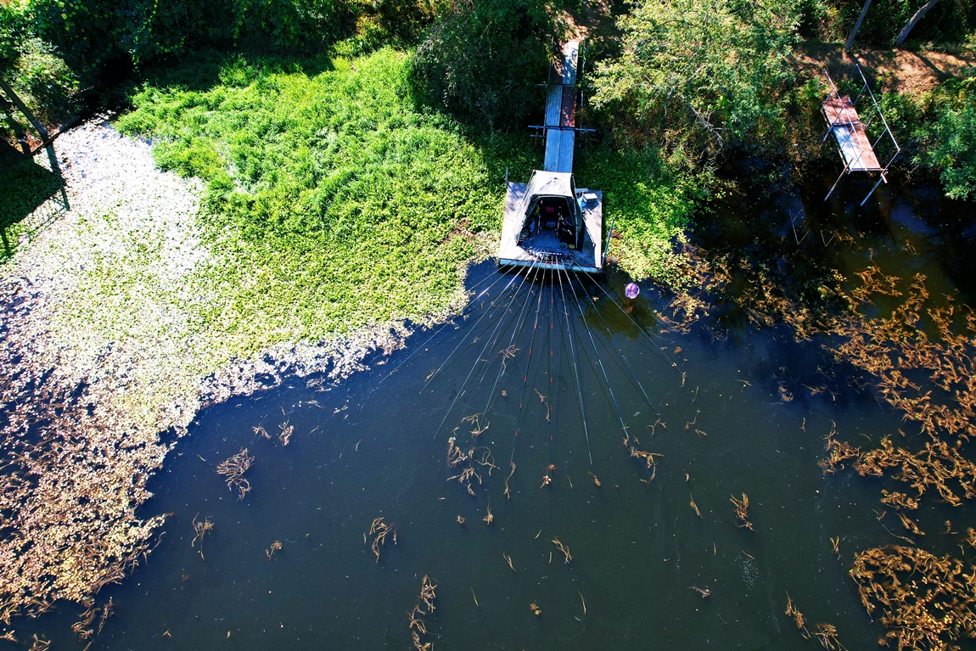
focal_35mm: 22
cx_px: 488
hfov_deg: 78.6
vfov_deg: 57.2
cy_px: 326
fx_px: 596
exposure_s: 1/640
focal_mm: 8.38
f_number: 2.8
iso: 130
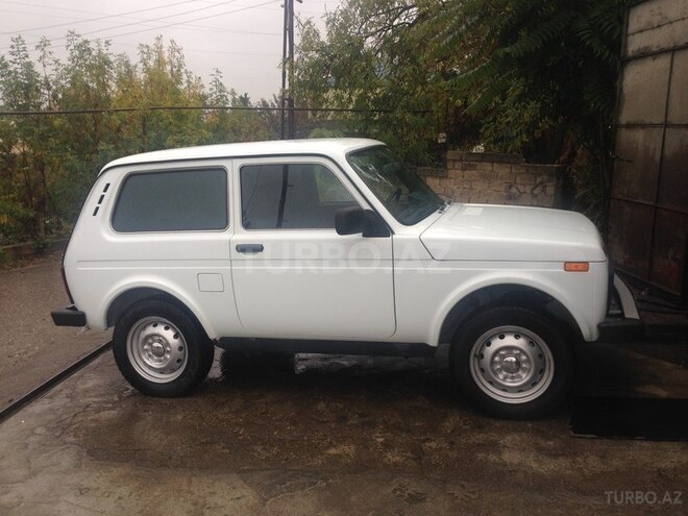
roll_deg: -1.2
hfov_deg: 55.4
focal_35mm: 33
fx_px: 656
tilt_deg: -10.6
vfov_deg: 42.9
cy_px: 258
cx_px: 344
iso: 50
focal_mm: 4.12
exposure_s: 1/149
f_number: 2.4
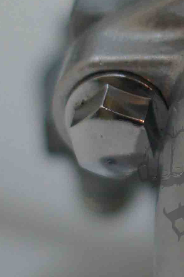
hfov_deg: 3.5
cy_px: 38
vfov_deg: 5.3
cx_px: 268
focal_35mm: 391
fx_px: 3002
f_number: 2
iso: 640
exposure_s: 1/160
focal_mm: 50
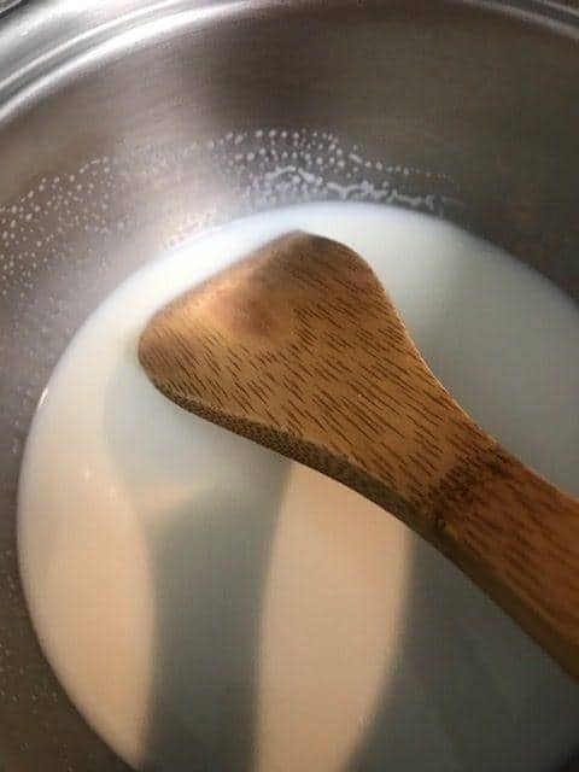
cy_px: 386
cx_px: 290
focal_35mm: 28
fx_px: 624
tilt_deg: -62.4
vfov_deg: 63.4
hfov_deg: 49.7
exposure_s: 1/15
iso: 40
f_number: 1.8
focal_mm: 3.99
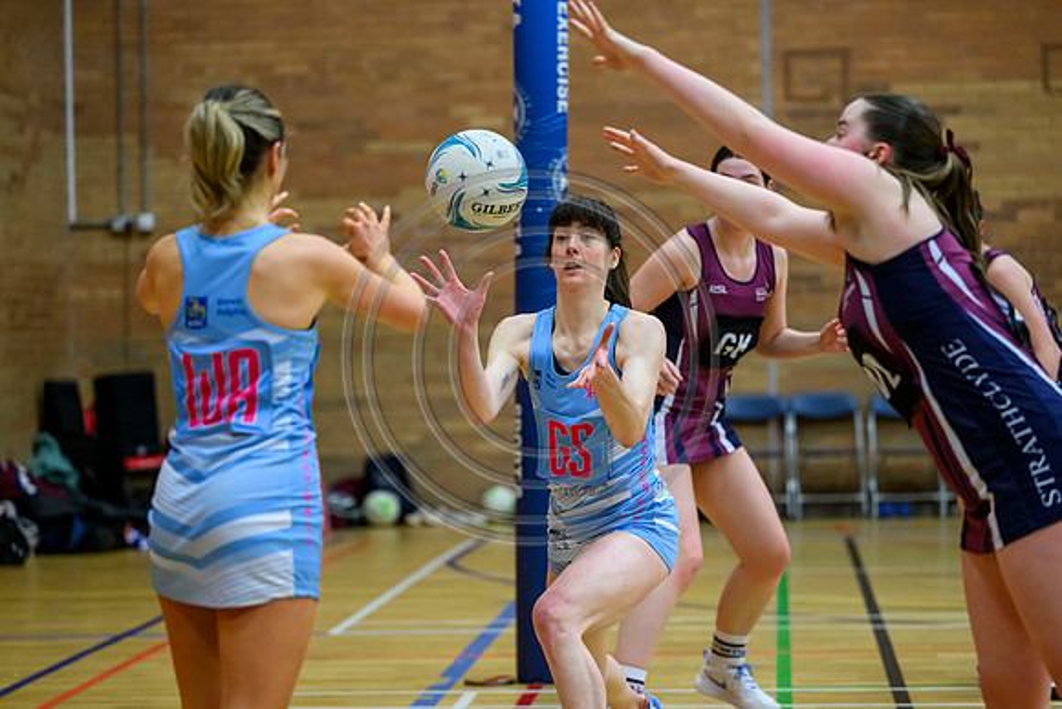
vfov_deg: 12.5
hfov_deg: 18.6
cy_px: 354
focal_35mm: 110
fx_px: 3246
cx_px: 531
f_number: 2.8
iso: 5000
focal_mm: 110
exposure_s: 1/1000
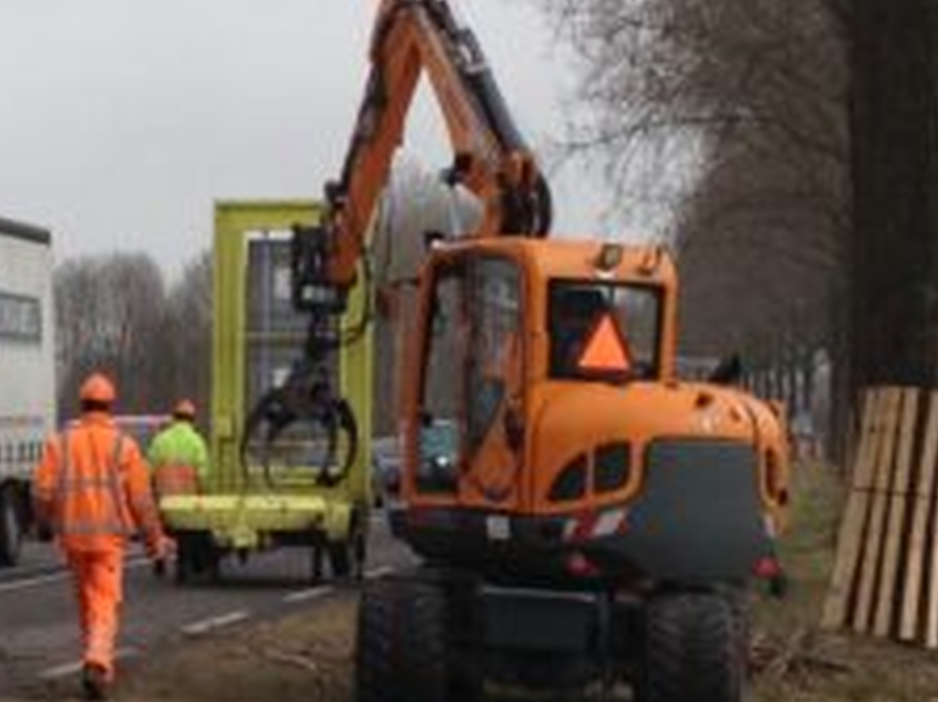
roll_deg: +0.6
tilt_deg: -0.9
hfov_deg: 12.1
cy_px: 399
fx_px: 4360
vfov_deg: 9.2
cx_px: 13
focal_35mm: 161
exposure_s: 1/1227
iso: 50
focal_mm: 4.28
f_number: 2.4
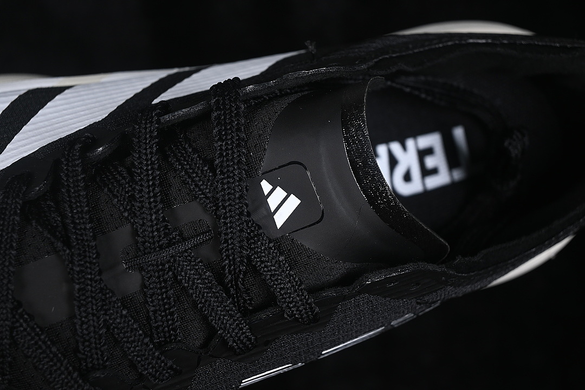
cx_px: 292
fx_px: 1219
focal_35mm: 75
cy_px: 195
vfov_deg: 18.2
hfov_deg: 27.0
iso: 160
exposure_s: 1/60
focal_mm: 50
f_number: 6.3
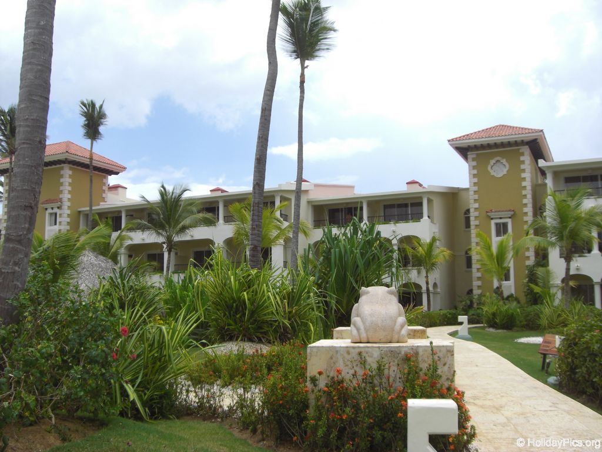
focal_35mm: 38
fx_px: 661
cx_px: 301
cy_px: 226
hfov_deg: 49.0
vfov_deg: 37.7
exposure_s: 1/1000
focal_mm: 6.2
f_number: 2.7
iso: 64
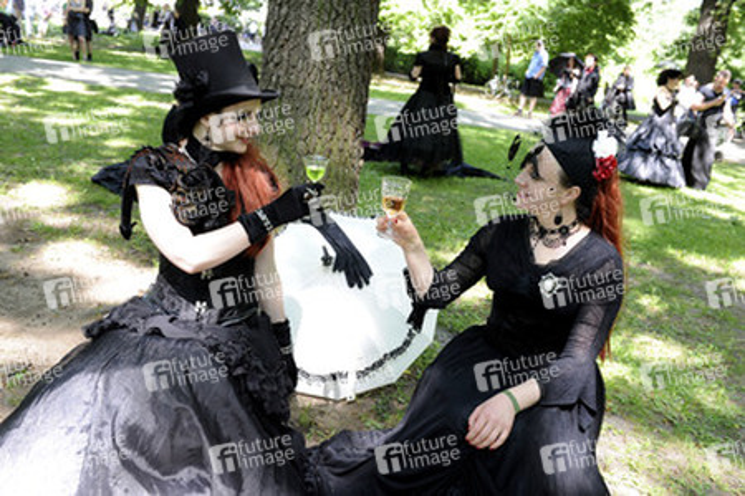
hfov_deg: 54.4
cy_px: 248
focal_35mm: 35
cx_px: 372
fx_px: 724
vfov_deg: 37.9
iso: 800
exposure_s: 1/160
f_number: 5
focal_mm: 35
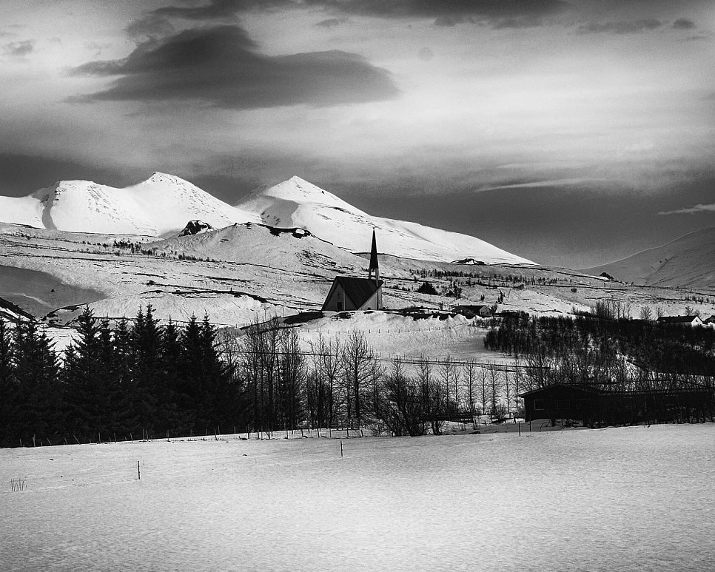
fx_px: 2794
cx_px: 366
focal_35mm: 132
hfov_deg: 14.6
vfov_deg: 11.7
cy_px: 288
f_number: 5.6
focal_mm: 85
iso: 250
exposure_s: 1/800
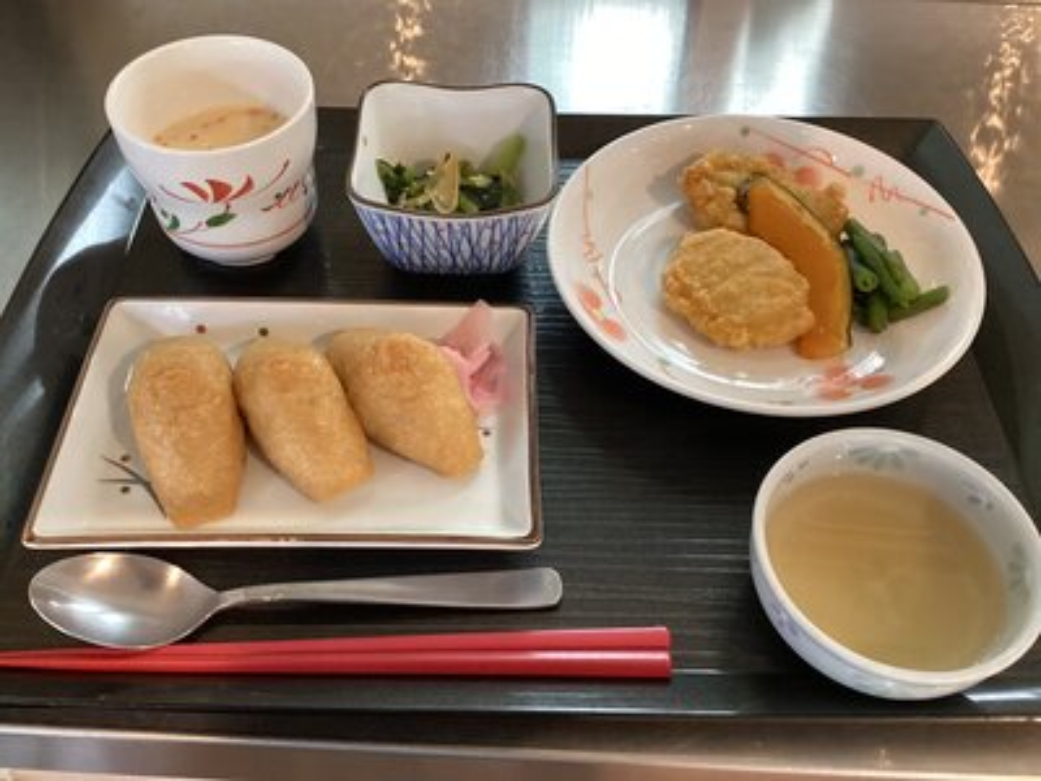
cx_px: 520
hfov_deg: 58.4
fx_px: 932
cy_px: 390
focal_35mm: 31
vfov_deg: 45.4
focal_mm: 3.3
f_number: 2.4
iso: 320
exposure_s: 1/40
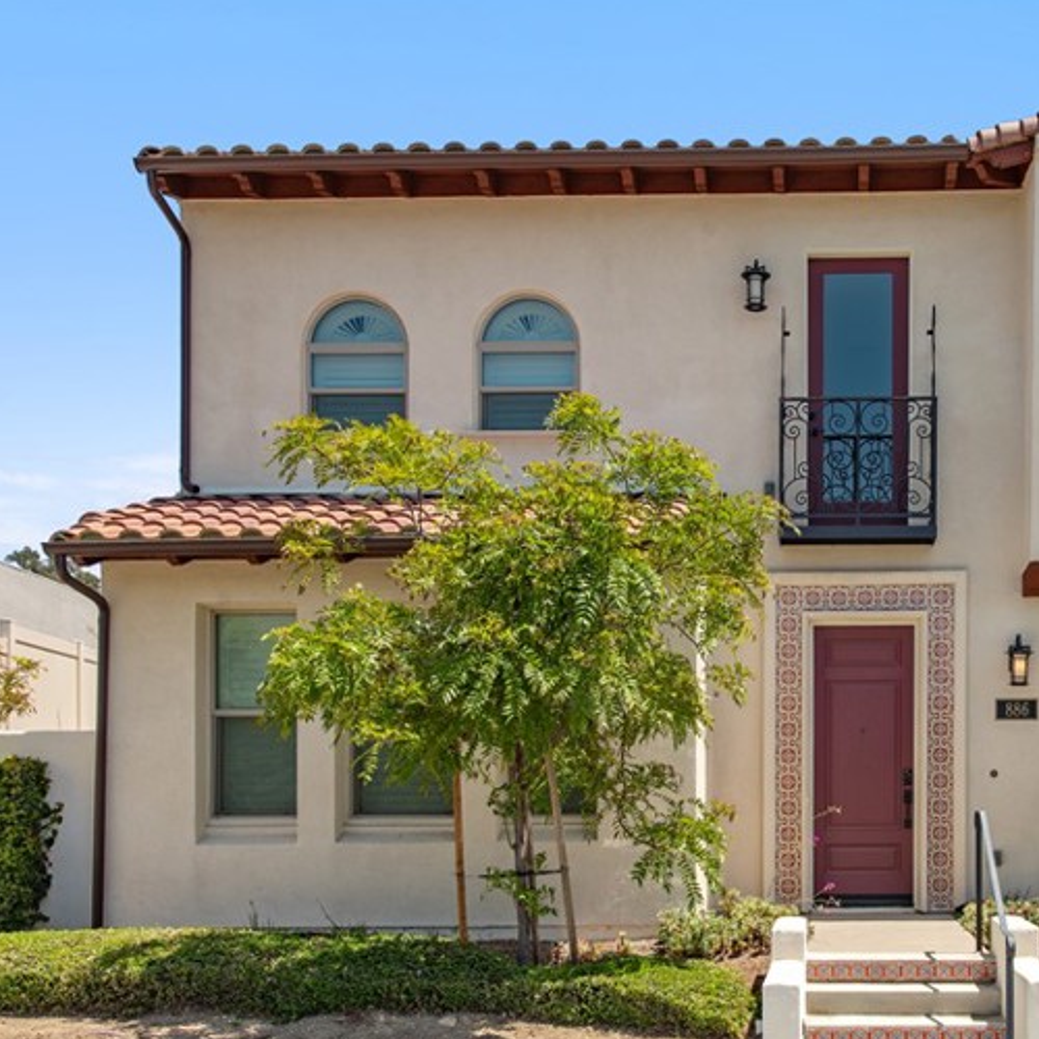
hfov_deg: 40.3
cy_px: 631
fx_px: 1358
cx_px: 815
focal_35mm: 40
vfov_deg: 41.6
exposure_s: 1/200
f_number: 10
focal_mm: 23
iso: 100
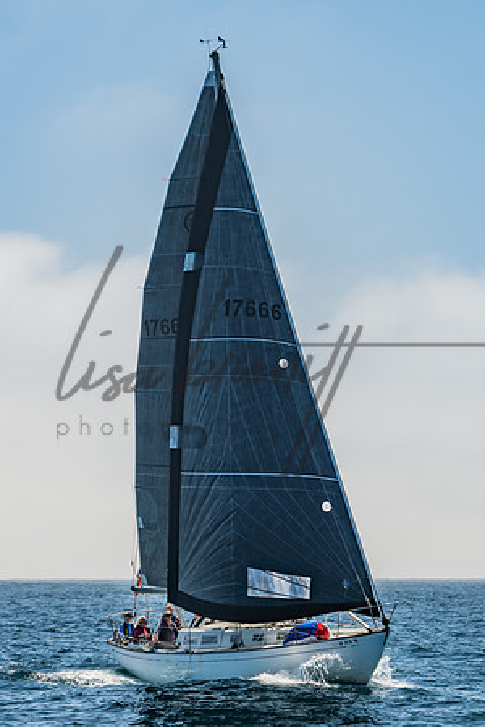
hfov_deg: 6.6
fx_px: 4182
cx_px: 274
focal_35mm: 207
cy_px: 495
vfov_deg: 9.9
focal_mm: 99
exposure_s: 1/640
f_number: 6.3
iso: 160
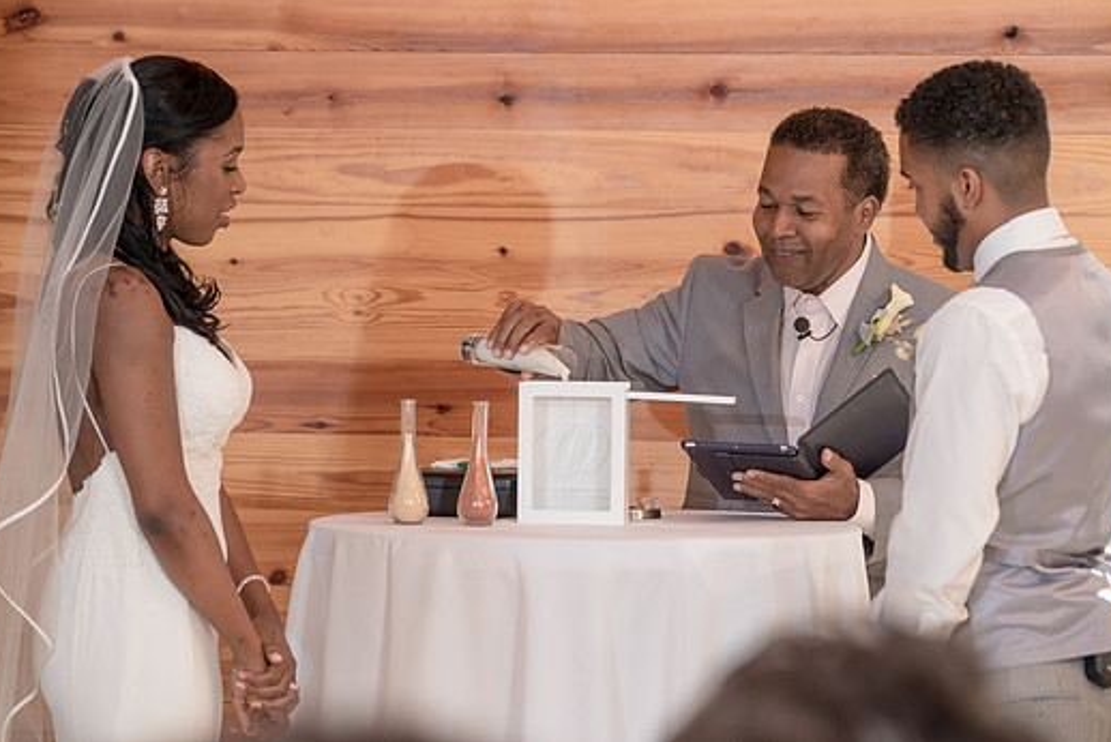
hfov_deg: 14.3
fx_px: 4415
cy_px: 303
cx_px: 589
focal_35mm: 143
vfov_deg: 9.6
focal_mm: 120
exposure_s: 1/100
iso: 1600
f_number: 4
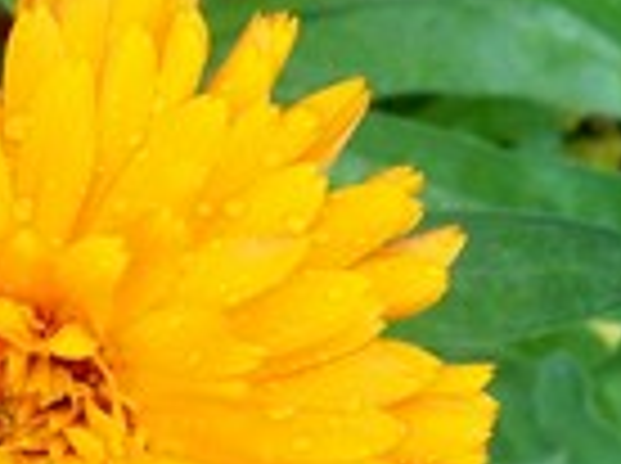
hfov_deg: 16.7
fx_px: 2059
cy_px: 441
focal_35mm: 115
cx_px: -14
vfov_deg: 12.7
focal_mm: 6
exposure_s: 1/679
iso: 80
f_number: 2.7
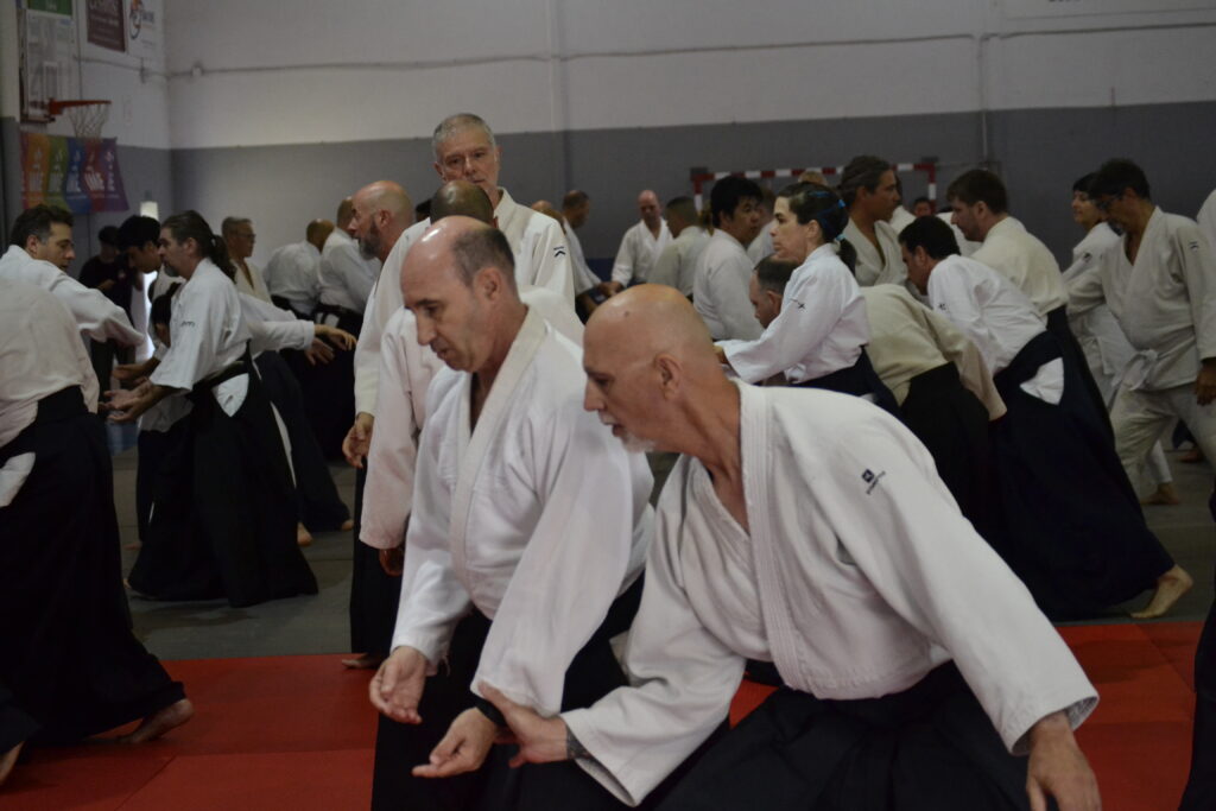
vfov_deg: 16.6
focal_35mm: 82
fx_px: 2787
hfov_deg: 24.6
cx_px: 608
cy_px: 406
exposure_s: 1/500
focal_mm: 55
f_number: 4
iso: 2000
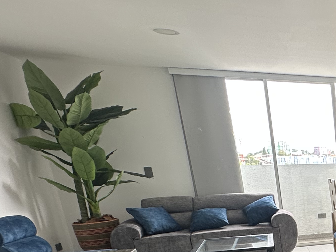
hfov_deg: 32.0
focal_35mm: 42
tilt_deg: -14.1
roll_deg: +0.9
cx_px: 454
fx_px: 408
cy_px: 269
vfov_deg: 31.0
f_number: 2.2
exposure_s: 1/99
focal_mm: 2.22
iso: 50
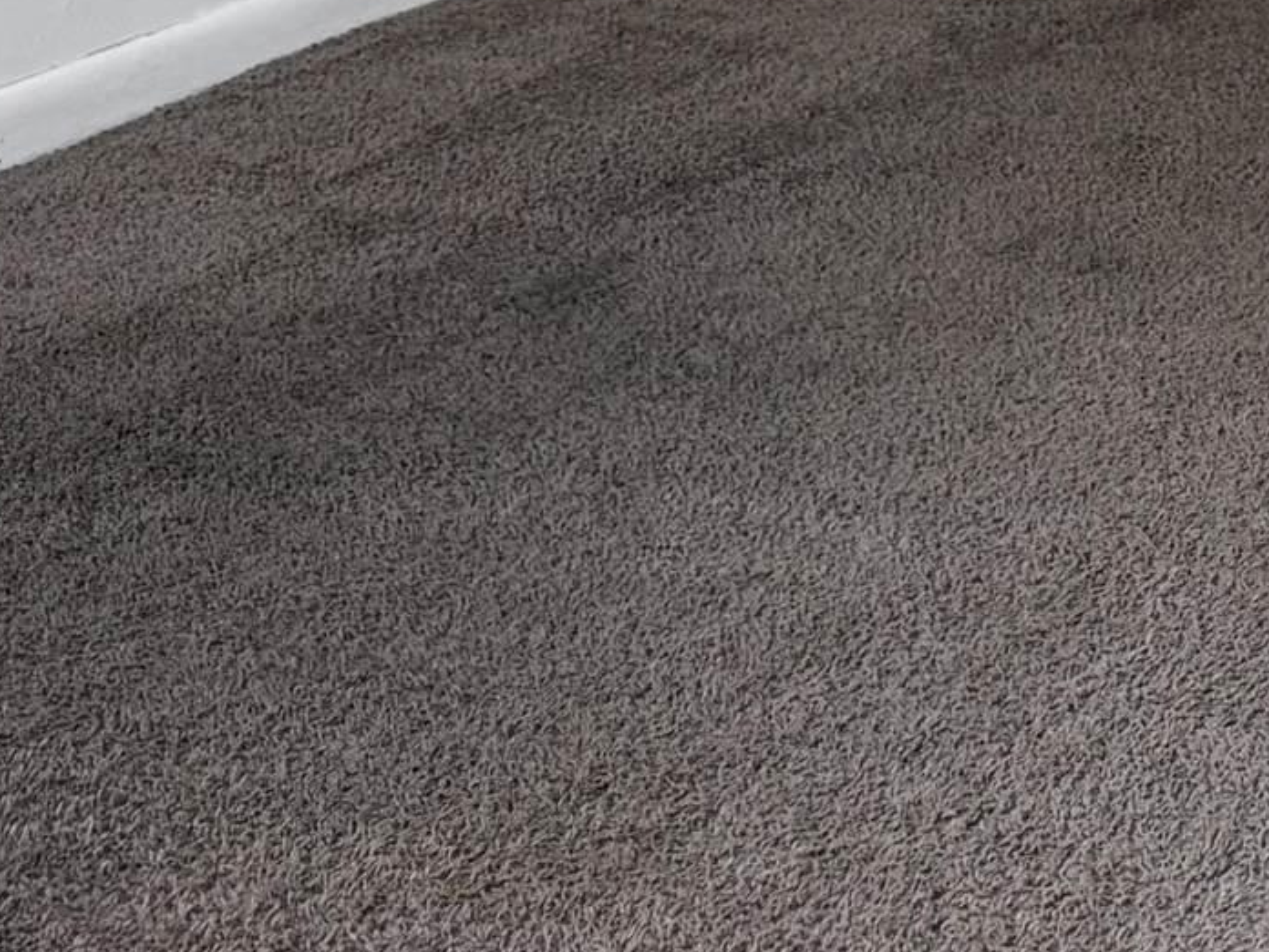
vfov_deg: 12.0
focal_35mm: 106
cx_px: 2046
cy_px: -1136
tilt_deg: +2.2
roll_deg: +0.8
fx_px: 3886
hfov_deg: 16.5
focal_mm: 6.76
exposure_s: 1/121
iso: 200
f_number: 1.78
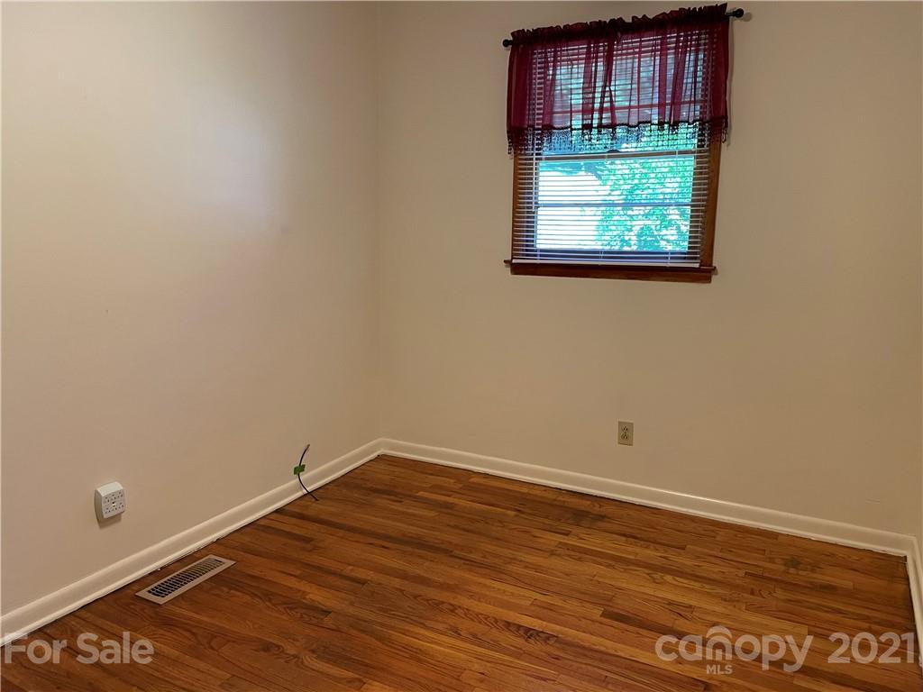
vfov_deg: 53.1
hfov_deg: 67.3
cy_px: 346
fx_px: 693
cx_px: 462
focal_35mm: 26
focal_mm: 4.2
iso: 80
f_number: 1.6
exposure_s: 1/60
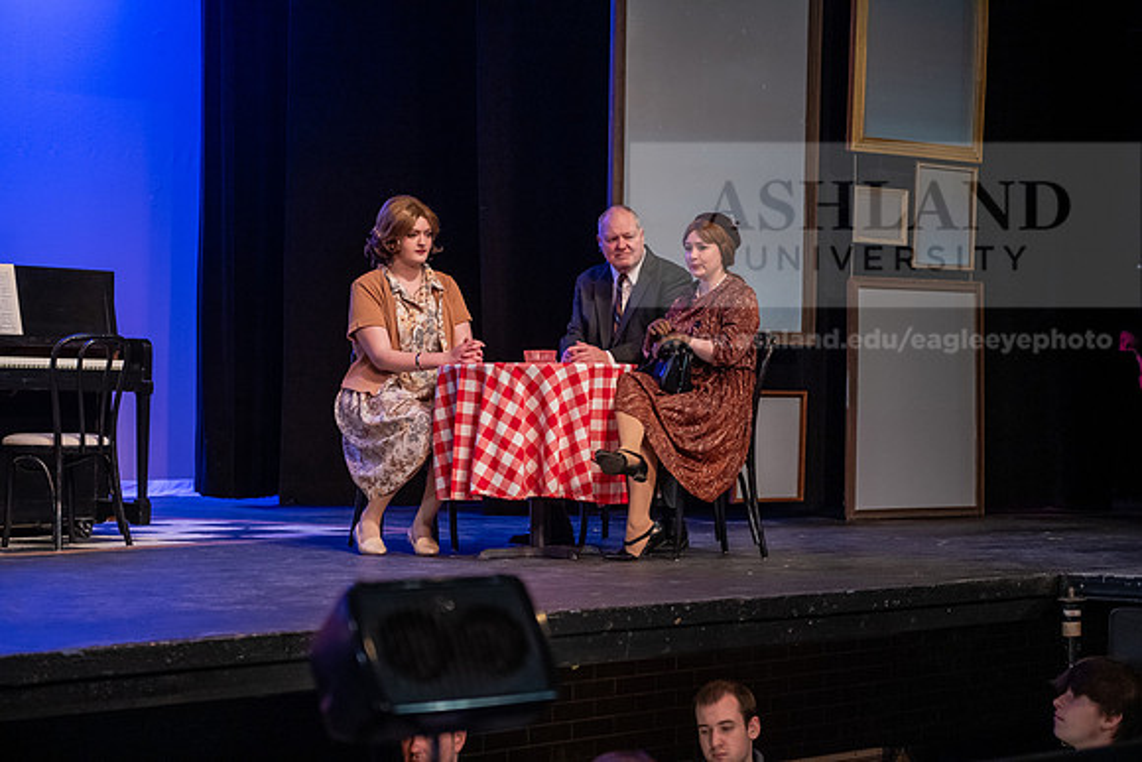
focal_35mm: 70
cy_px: 381
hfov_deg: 28.8
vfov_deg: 19.5
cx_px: 571
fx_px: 2221
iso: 3200
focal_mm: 70
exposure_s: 1/200
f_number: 2.8
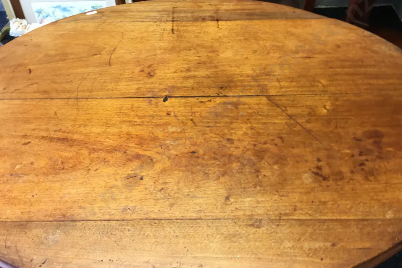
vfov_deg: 42.3
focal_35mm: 31
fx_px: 346
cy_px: 124
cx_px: 206
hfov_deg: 60.3
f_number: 2.2
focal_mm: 4.15
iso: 50
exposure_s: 1/17
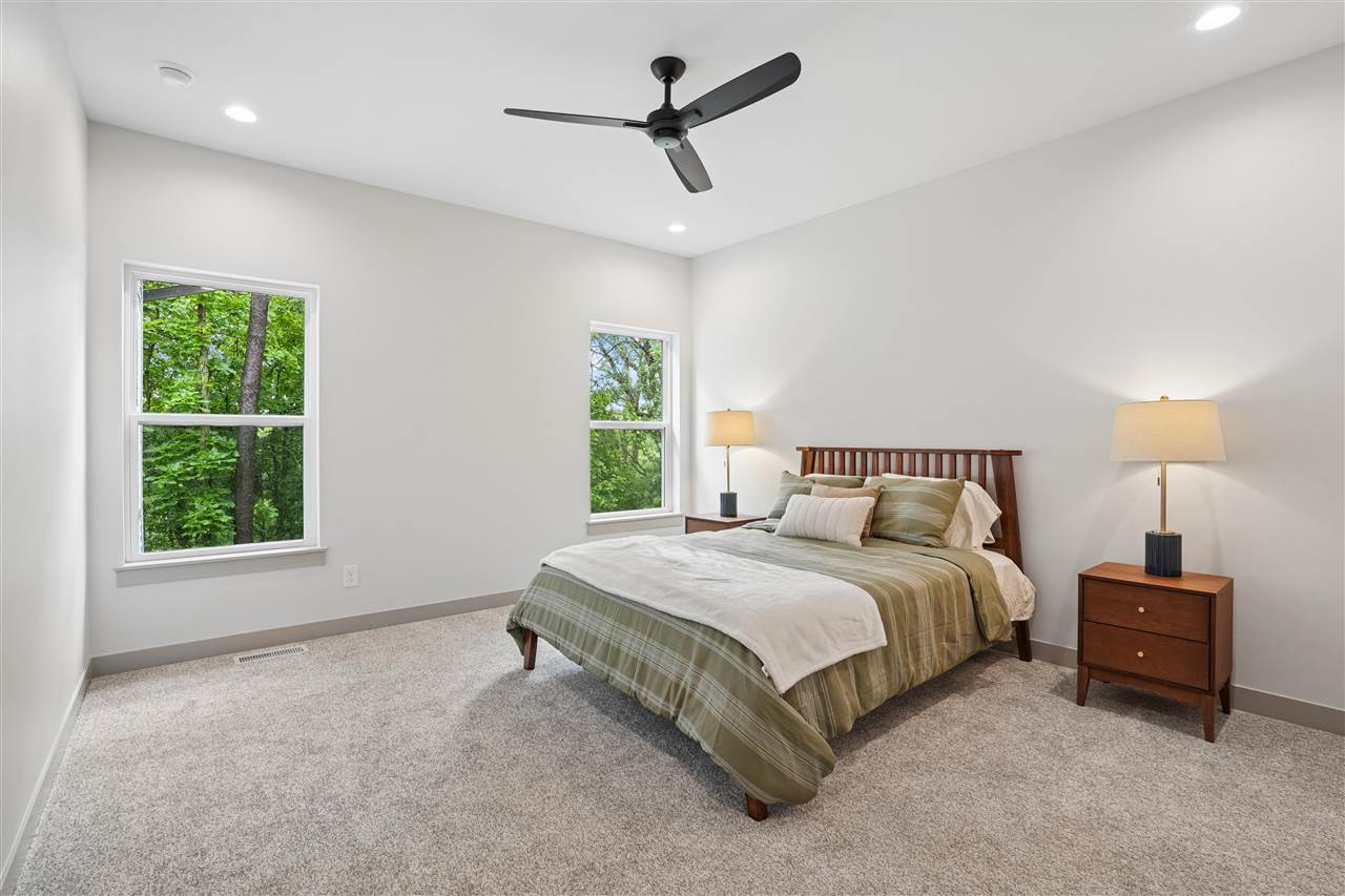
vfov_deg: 70.4
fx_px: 635
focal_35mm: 17
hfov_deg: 93.3
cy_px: 448
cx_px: 672
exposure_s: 1/15
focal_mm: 17
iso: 400
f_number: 9
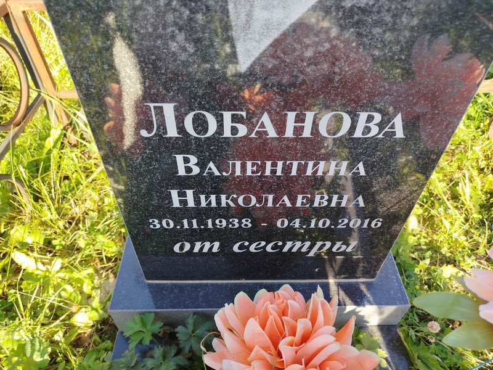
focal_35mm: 24
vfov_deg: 56.8
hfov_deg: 71.6
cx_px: 246
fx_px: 342
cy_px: 185
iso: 50
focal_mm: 5.31
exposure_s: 1/121
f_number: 1.7
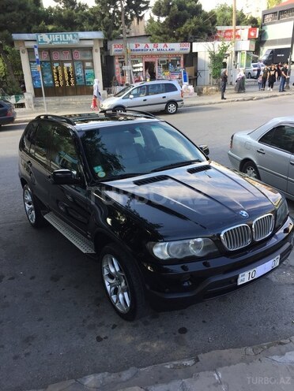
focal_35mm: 29
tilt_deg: -20.7
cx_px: 147
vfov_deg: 61.7
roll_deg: +1.4
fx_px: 328
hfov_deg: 48.2
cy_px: 196
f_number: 2.2
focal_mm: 4.15
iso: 32
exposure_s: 1/215
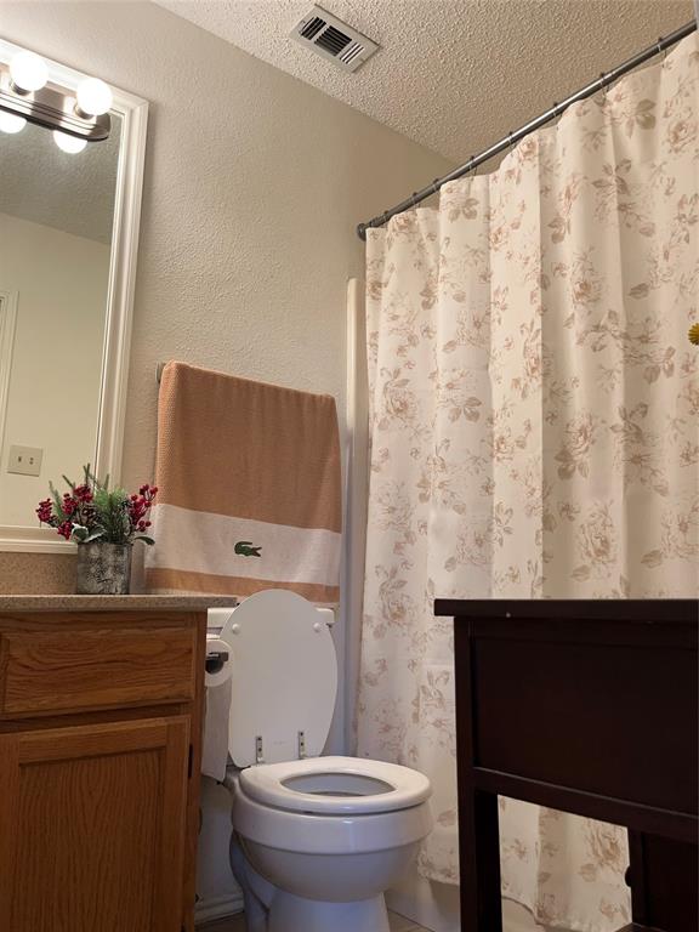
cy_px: 466
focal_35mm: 26
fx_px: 700
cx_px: 350
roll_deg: -0.5
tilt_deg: +10.7
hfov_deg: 53.1
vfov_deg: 67.3
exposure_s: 1/120
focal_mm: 5.1
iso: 100
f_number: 1.6
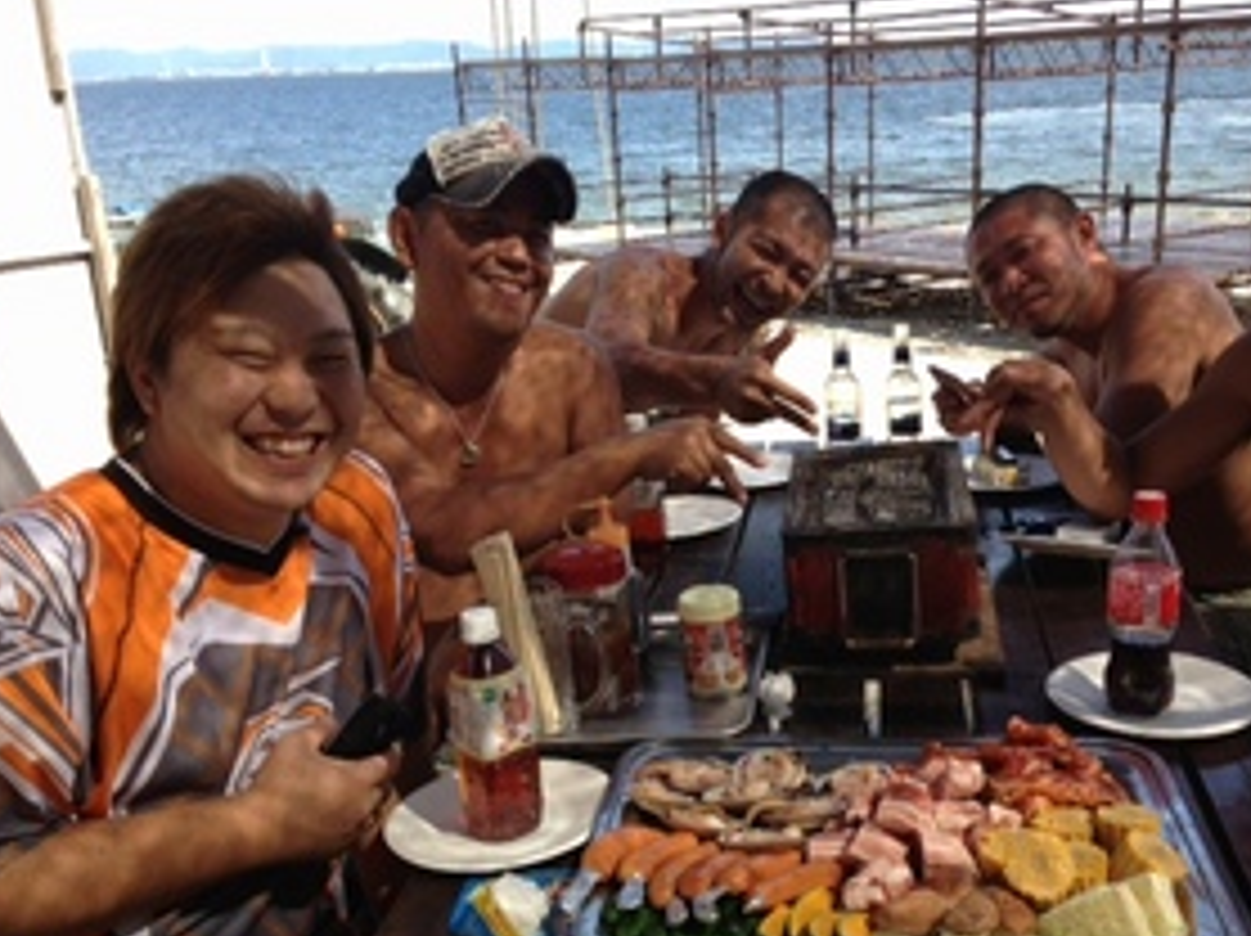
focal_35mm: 42
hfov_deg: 44.7
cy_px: 583
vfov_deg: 34.1
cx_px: 734
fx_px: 1517
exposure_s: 1/452
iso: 50
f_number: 2.4
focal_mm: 4.13
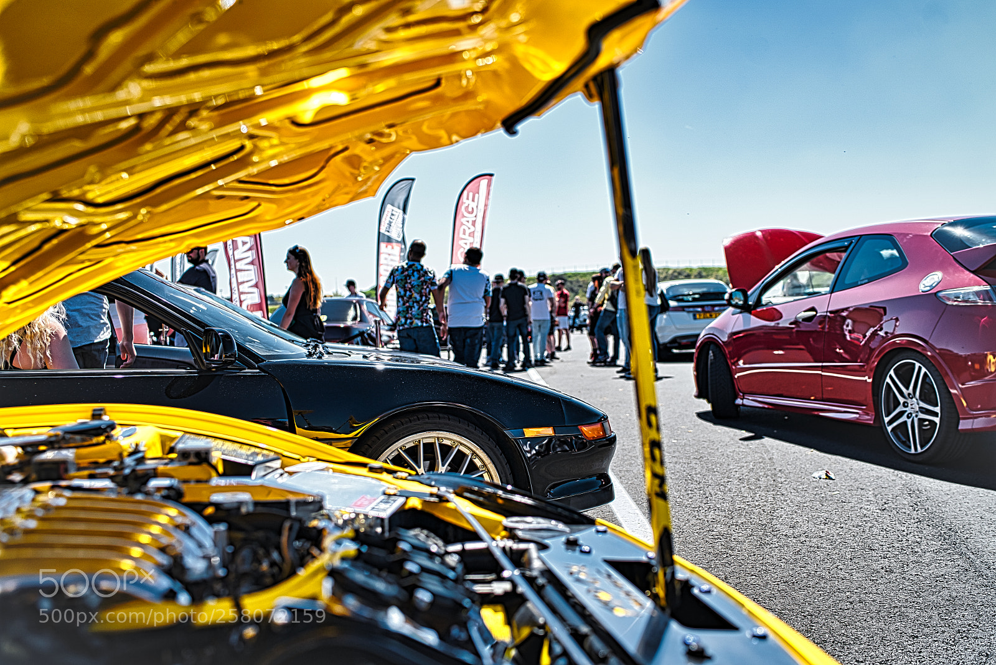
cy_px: 332
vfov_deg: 37.9
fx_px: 969
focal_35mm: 35
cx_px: 498
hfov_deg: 54.4
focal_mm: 35
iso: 100
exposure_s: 1/640
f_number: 2.8
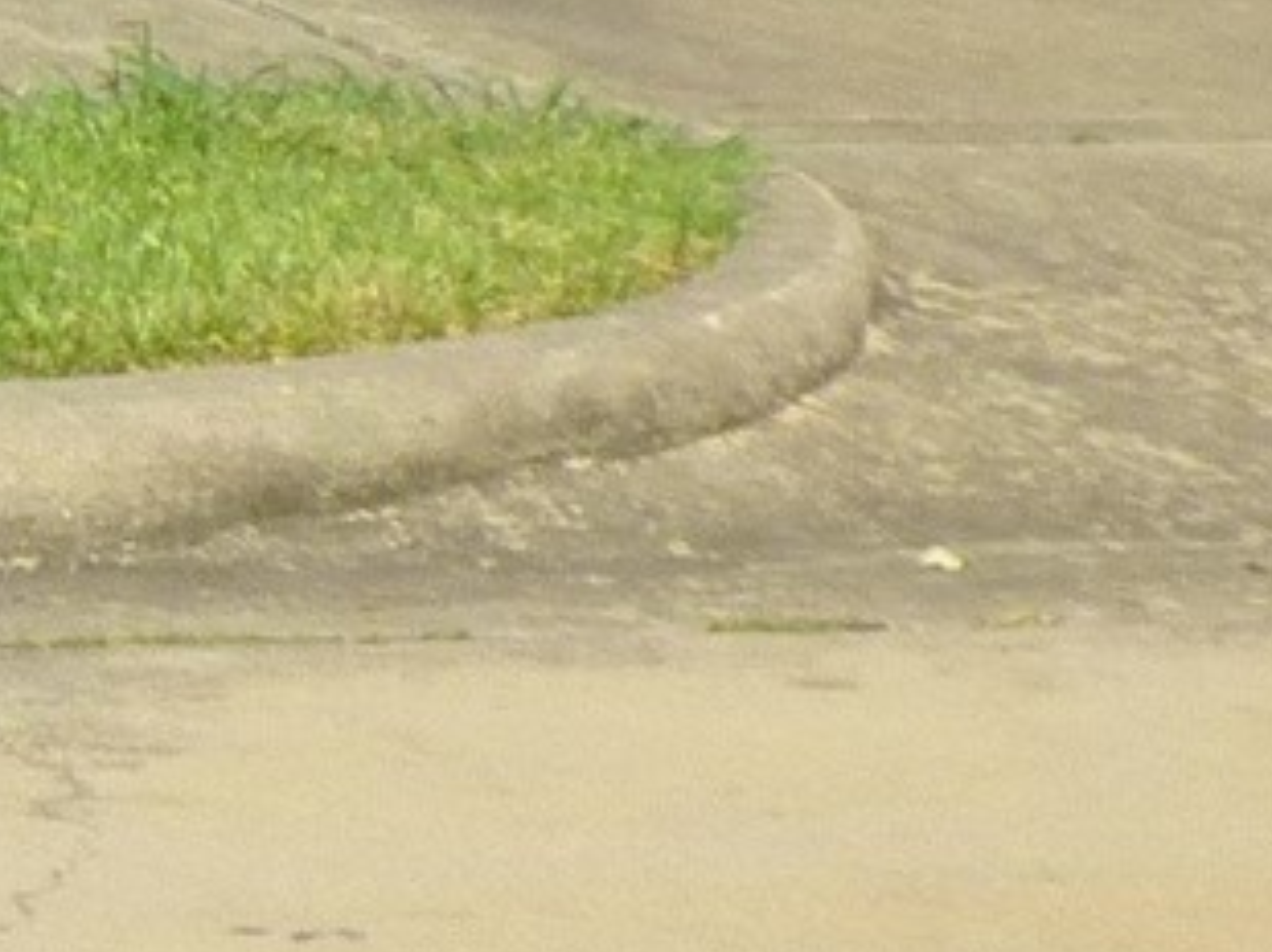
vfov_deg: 4.7
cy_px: -927
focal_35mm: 311
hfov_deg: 5.9
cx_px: -2577
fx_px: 11419
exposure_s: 1/1000
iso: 100
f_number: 3.9
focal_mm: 8
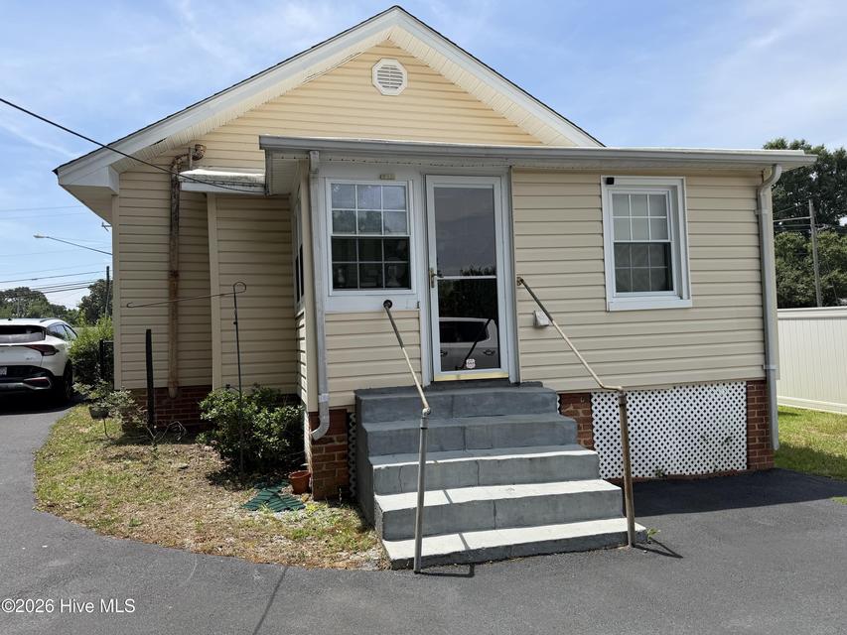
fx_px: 587
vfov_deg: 56.8
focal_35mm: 24
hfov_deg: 71.6
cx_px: 424
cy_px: 318
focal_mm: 6.76
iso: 80
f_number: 1.78
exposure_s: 1/3953
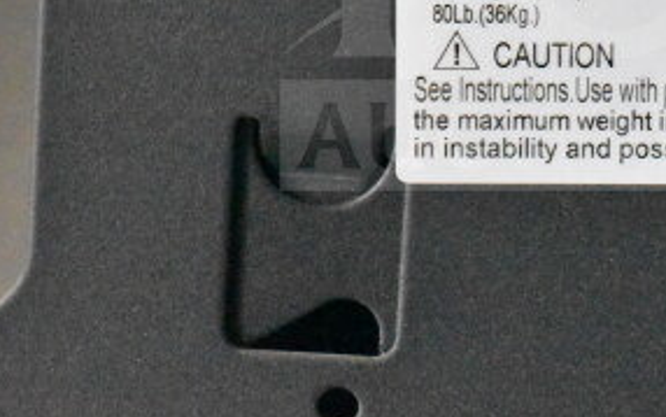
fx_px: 3252
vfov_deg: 7.3
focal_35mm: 179
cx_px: 540
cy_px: 6
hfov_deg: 11.6
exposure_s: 1/50
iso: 25600
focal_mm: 55
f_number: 5.6
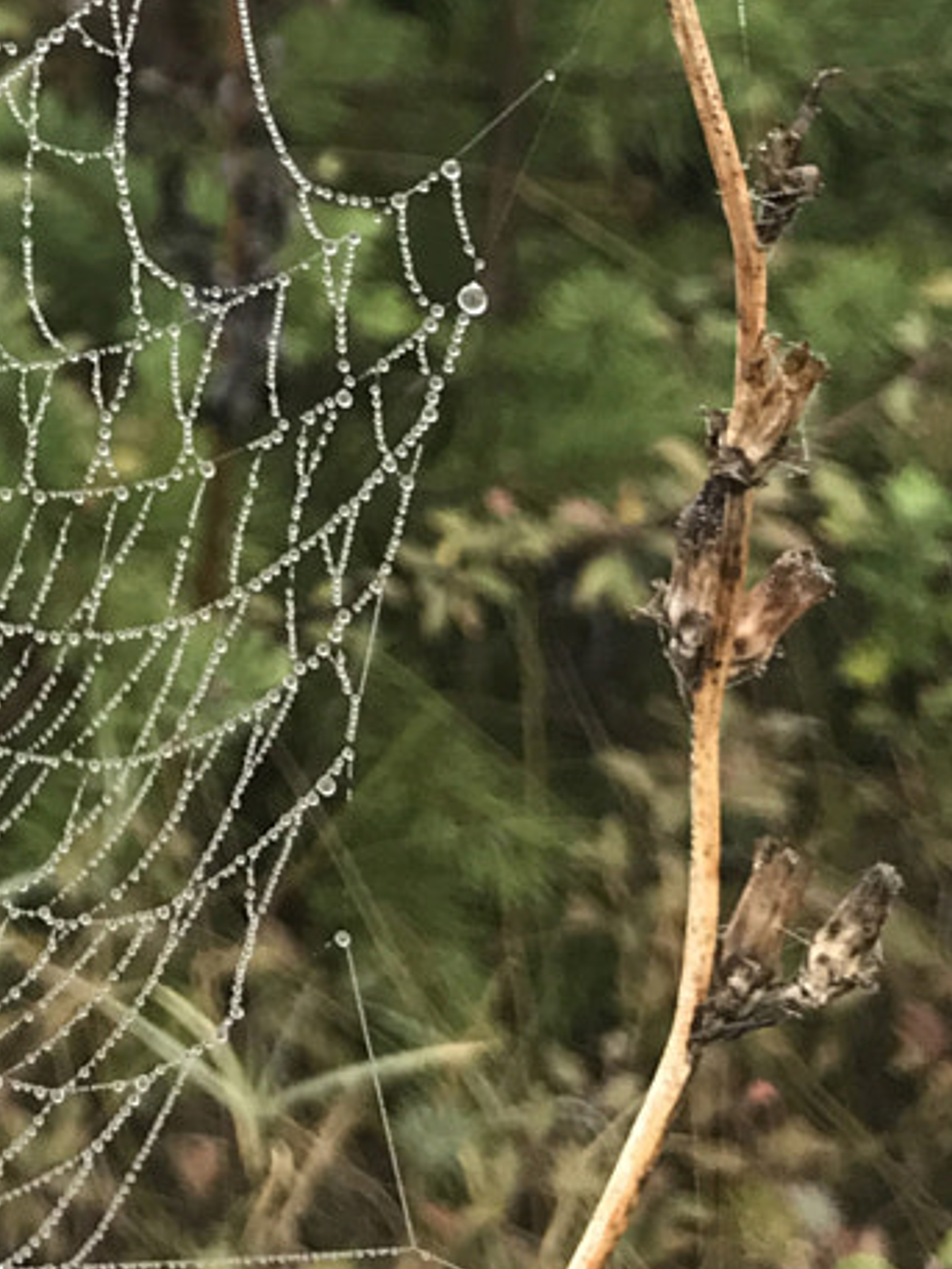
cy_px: -336
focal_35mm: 98
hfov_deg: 14.1
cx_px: -505
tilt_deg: -15.6
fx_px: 3592
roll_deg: -3.1
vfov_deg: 18.7
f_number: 1.8
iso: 25
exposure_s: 1/100
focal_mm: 3.99
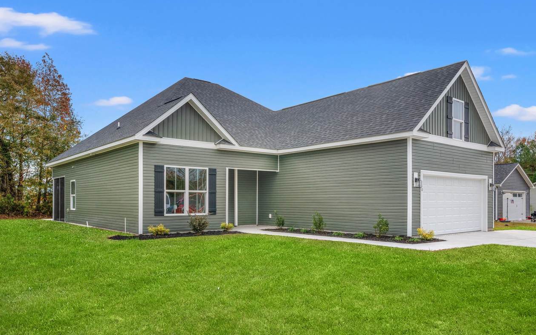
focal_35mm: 27
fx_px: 394
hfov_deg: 68.4
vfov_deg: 46.0
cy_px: 172
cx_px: 266
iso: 250
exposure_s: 1/500
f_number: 9
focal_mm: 26
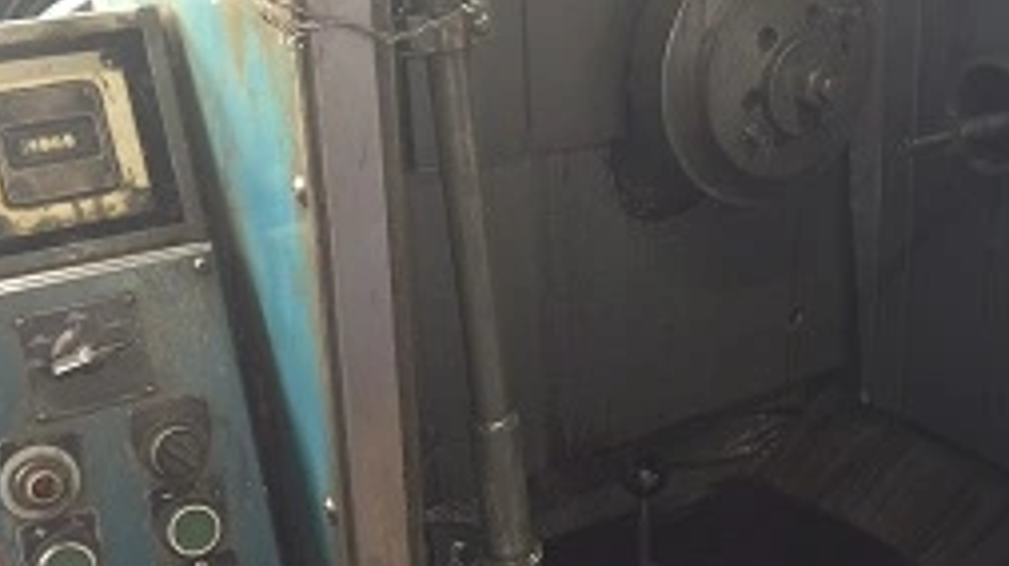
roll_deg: +0.5
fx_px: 1337
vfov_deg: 23.9
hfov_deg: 41.3
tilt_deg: -21.8
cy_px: 327
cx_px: 562
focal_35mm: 50
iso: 40
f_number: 2.2
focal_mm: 4.15
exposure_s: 1/15
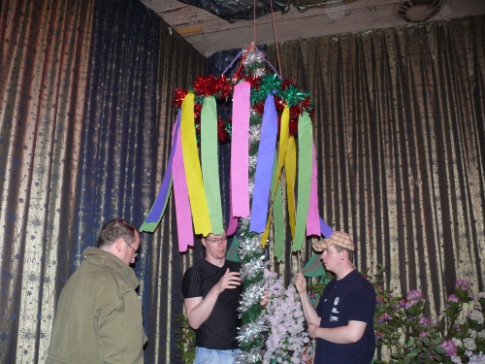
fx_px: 490
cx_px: 242
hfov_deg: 52.6
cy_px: 182
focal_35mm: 35
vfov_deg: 40.7
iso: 200
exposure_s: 1/30
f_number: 2.8
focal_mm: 7.4
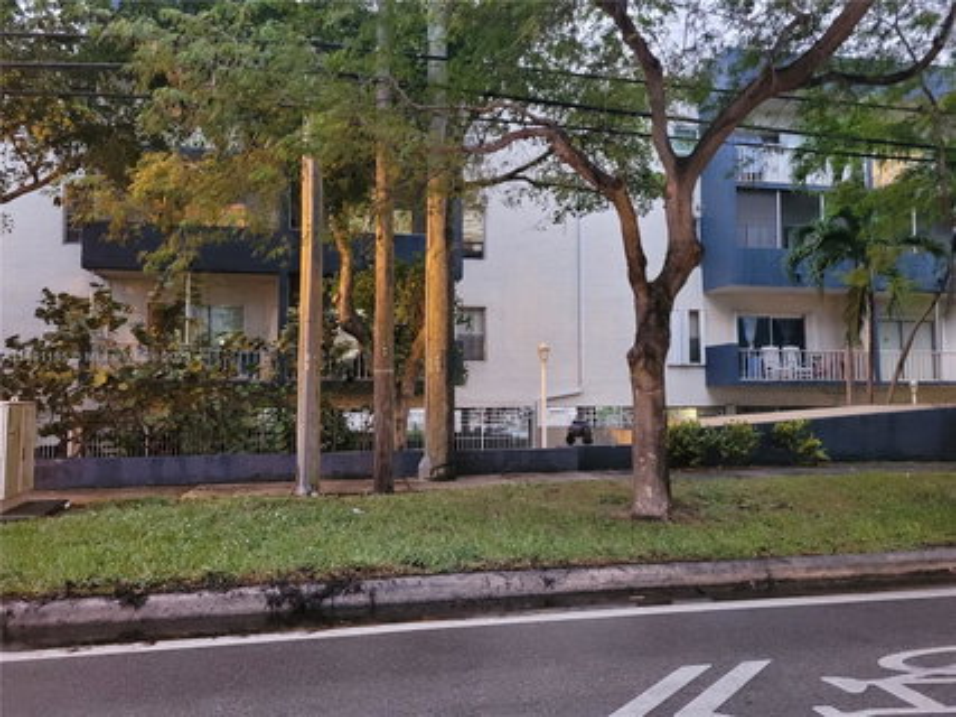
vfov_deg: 53.0
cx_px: 478
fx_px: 718
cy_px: 358
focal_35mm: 26
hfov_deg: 67.3
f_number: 1.8
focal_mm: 5.4
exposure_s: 1/30
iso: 500
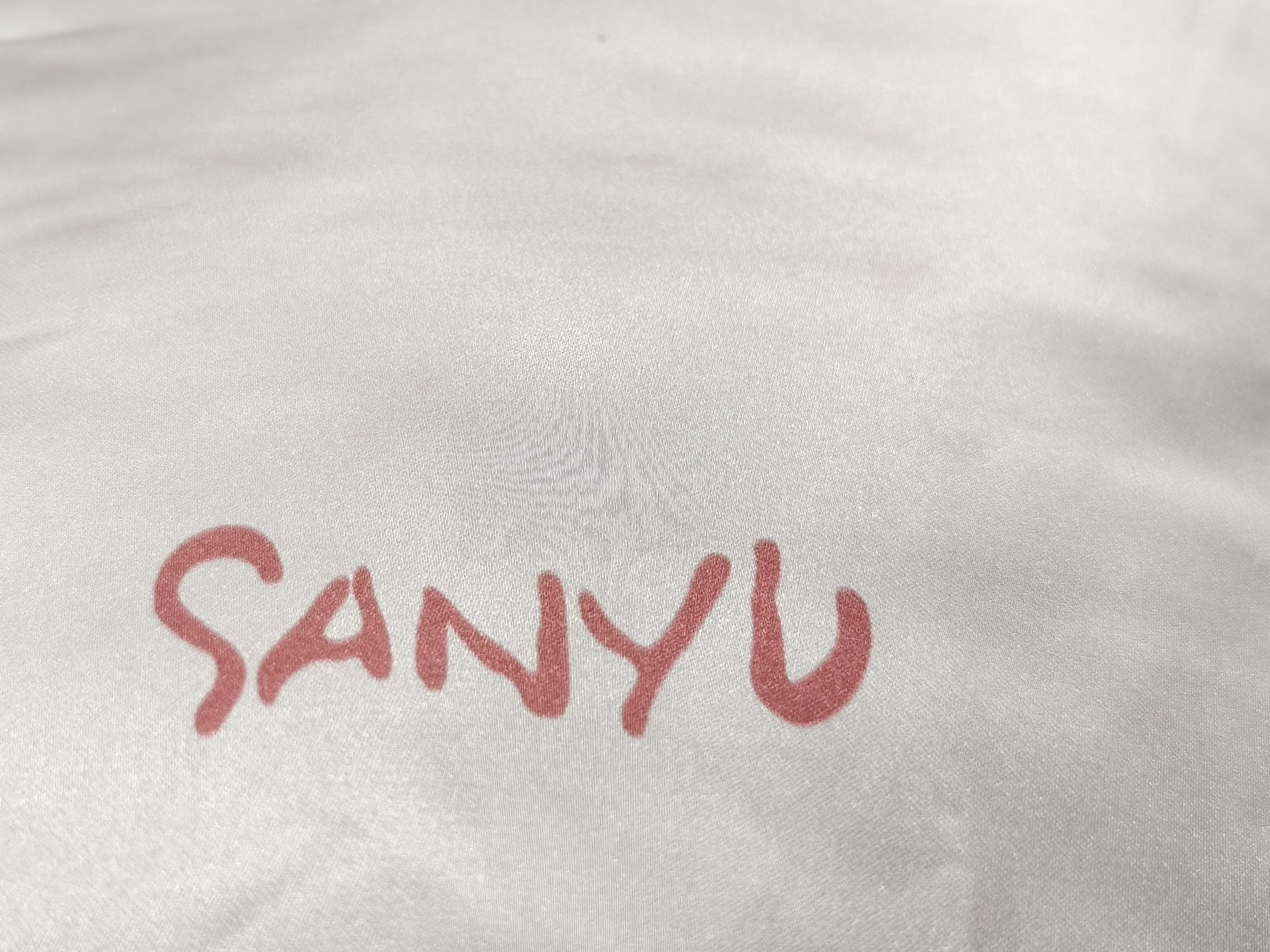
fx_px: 1358
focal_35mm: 37
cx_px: 595
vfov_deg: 38.2
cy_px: 316
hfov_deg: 50.1
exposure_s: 1/50
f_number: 1.57
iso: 878
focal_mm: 5.6
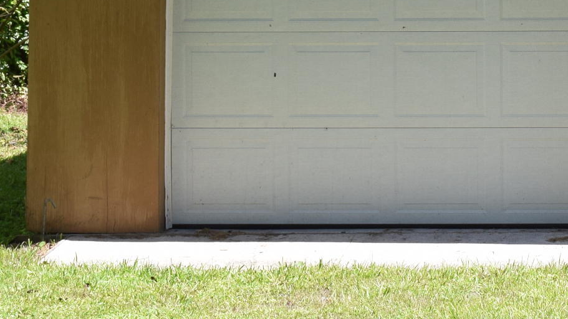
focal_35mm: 140
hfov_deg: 14.8
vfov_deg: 8.6
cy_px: -83
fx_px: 2104
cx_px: 705
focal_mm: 27
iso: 320
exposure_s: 1/250
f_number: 8
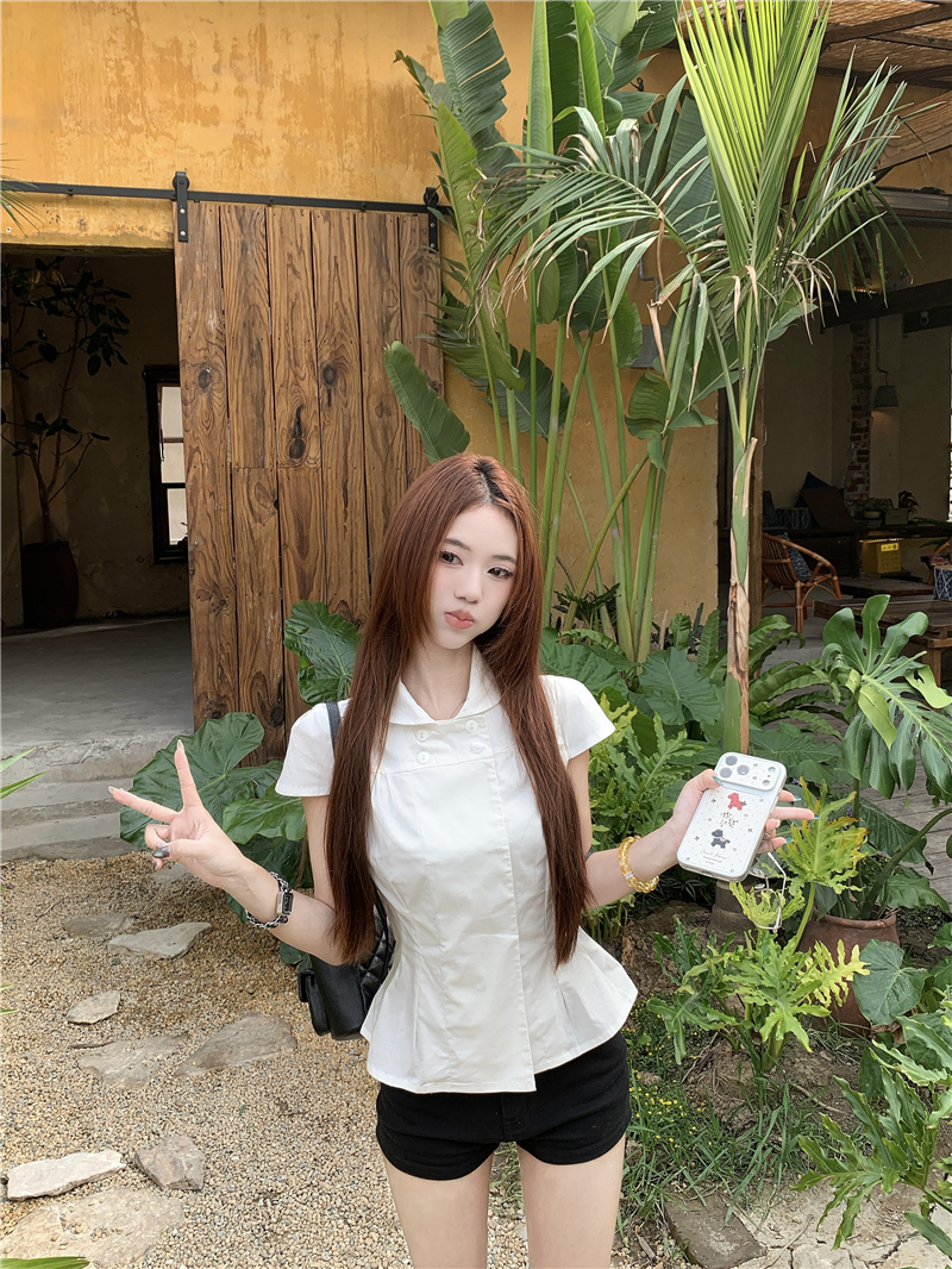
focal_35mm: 26
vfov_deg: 67.3
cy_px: 634
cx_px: 476
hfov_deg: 53.1
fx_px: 953
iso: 25
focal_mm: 4.25
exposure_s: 1/251
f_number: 1.8
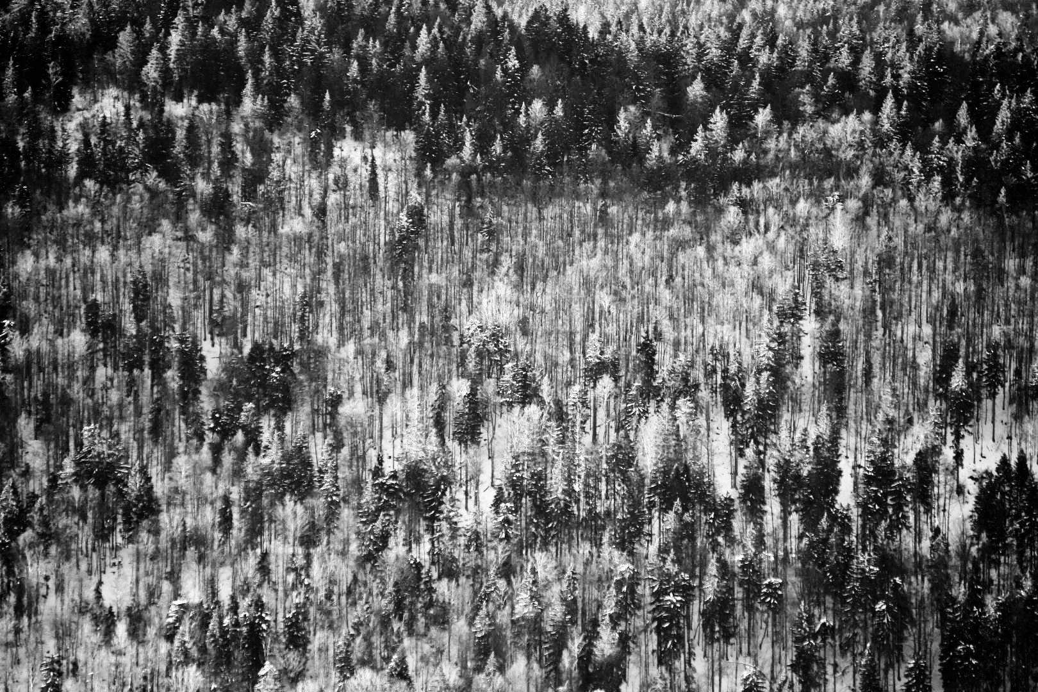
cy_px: 346
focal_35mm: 202
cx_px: 519
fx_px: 5824
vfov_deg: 6.8
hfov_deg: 10.2
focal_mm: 135
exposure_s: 1/500
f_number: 5
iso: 1800
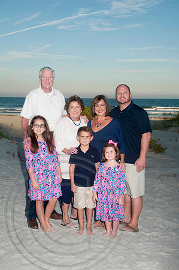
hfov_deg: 28.0
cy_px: 135
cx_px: 90
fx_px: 359
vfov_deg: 41.2
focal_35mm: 48
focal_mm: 32
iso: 100
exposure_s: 1/250
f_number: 8
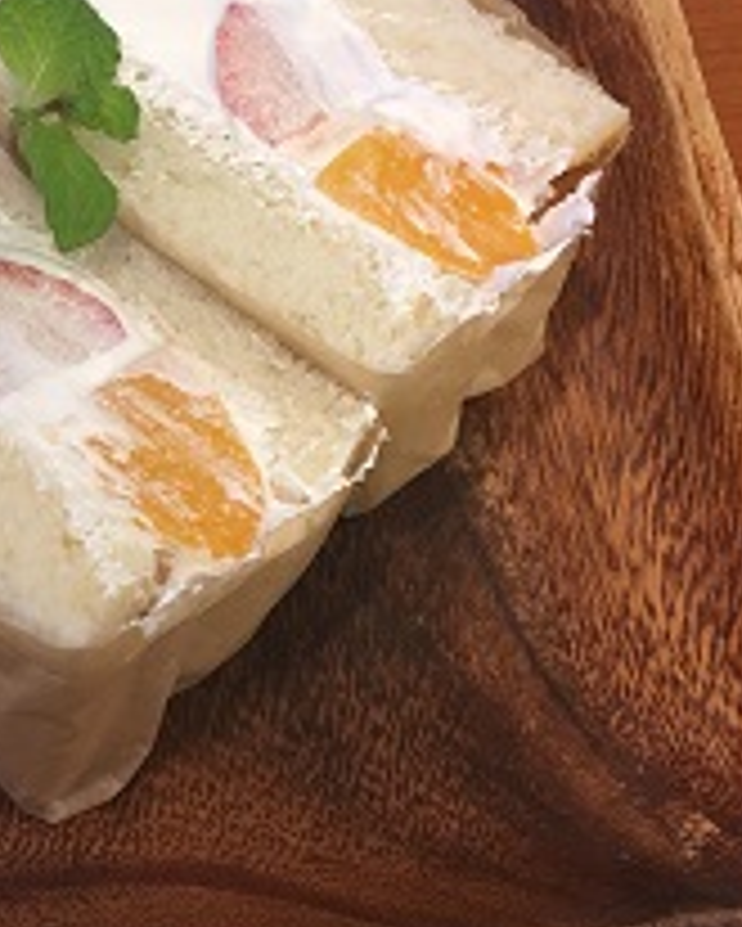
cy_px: 410
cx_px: 135
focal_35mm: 55
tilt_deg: -60.8
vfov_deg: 34.1
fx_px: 1509
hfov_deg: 27.0
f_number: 2.2
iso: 125
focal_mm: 4.15
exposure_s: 1/33
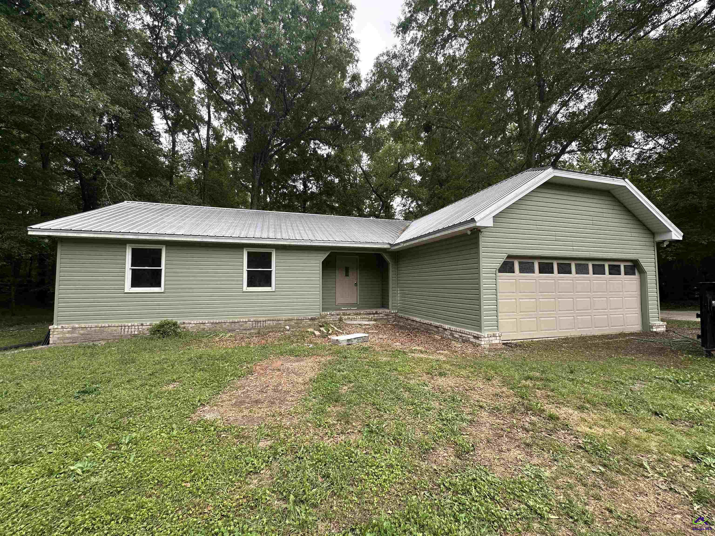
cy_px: 268
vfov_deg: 85.7
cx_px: 358
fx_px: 289
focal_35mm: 14
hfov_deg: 102.1
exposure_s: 1/305
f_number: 2.2
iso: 40
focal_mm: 2.22
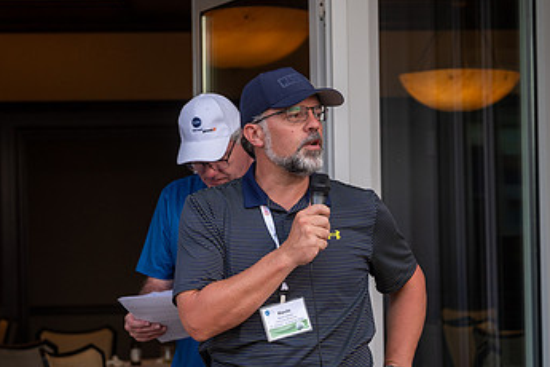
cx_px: 268
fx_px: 1772
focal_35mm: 116
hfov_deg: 17.6
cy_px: 266
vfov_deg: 11.8
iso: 500
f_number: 4
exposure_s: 1/500
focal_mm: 69
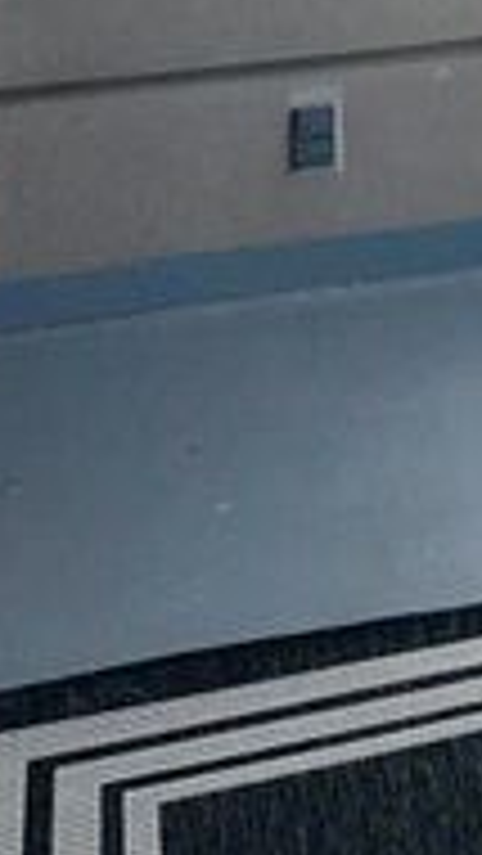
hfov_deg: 11.6
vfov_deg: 20.1
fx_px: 2089
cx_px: 1005
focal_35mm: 92
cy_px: -407
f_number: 1.78
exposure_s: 1/6211
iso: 80
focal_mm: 6.86
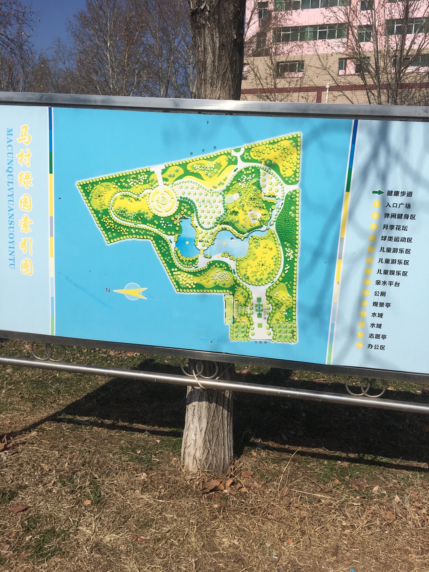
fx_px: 479
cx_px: 214
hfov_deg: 48.2
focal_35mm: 29
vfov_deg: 61.7
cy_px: 286
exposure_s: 1/4049
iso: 25
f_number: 2.2
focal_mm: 4.15
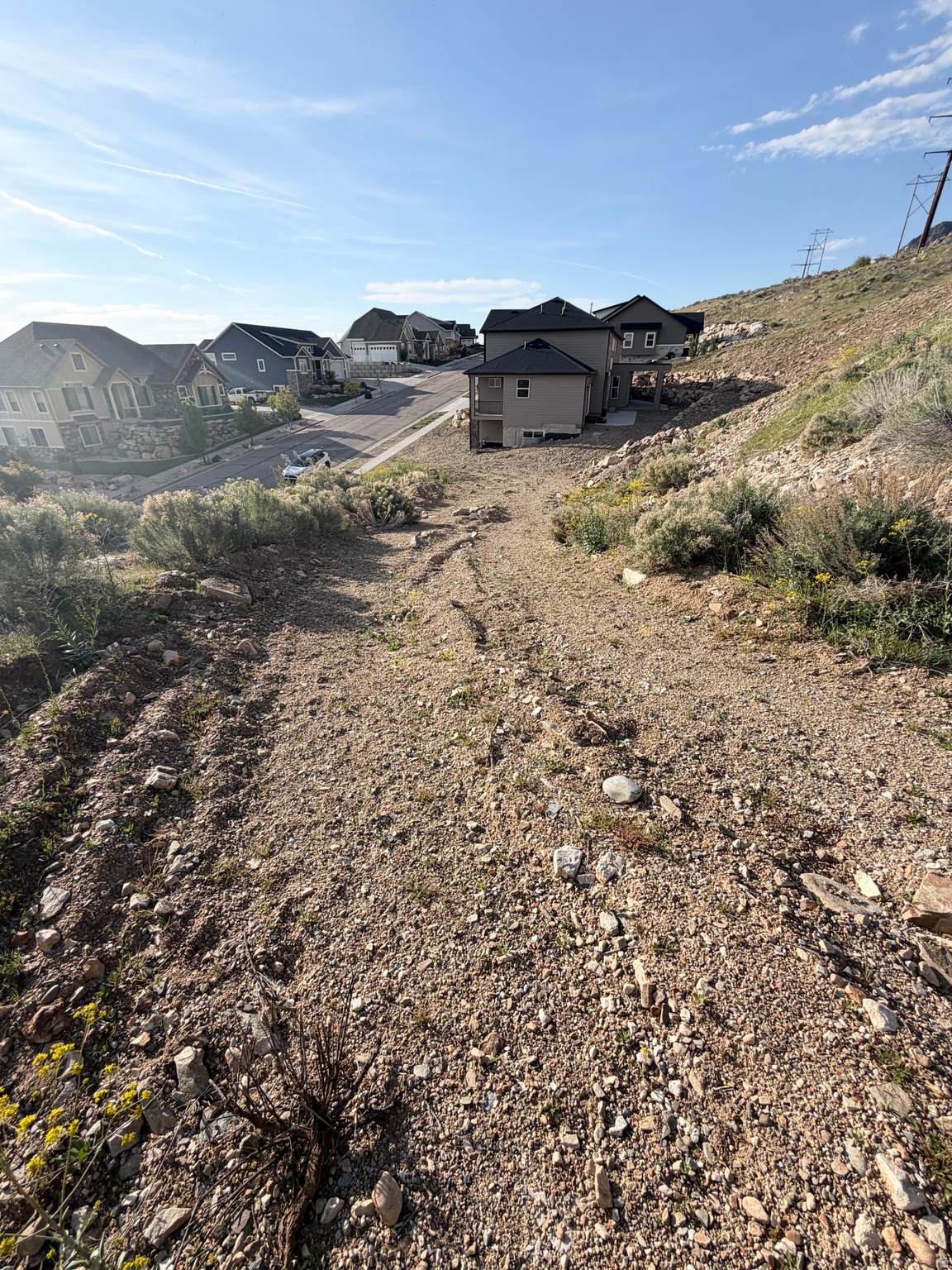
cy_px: 635
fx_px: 513
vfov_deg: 102.1
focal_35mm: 14
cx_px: 476
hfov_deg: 85.7
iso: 20
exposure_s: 1/809
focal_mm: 2.22
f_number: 2.2
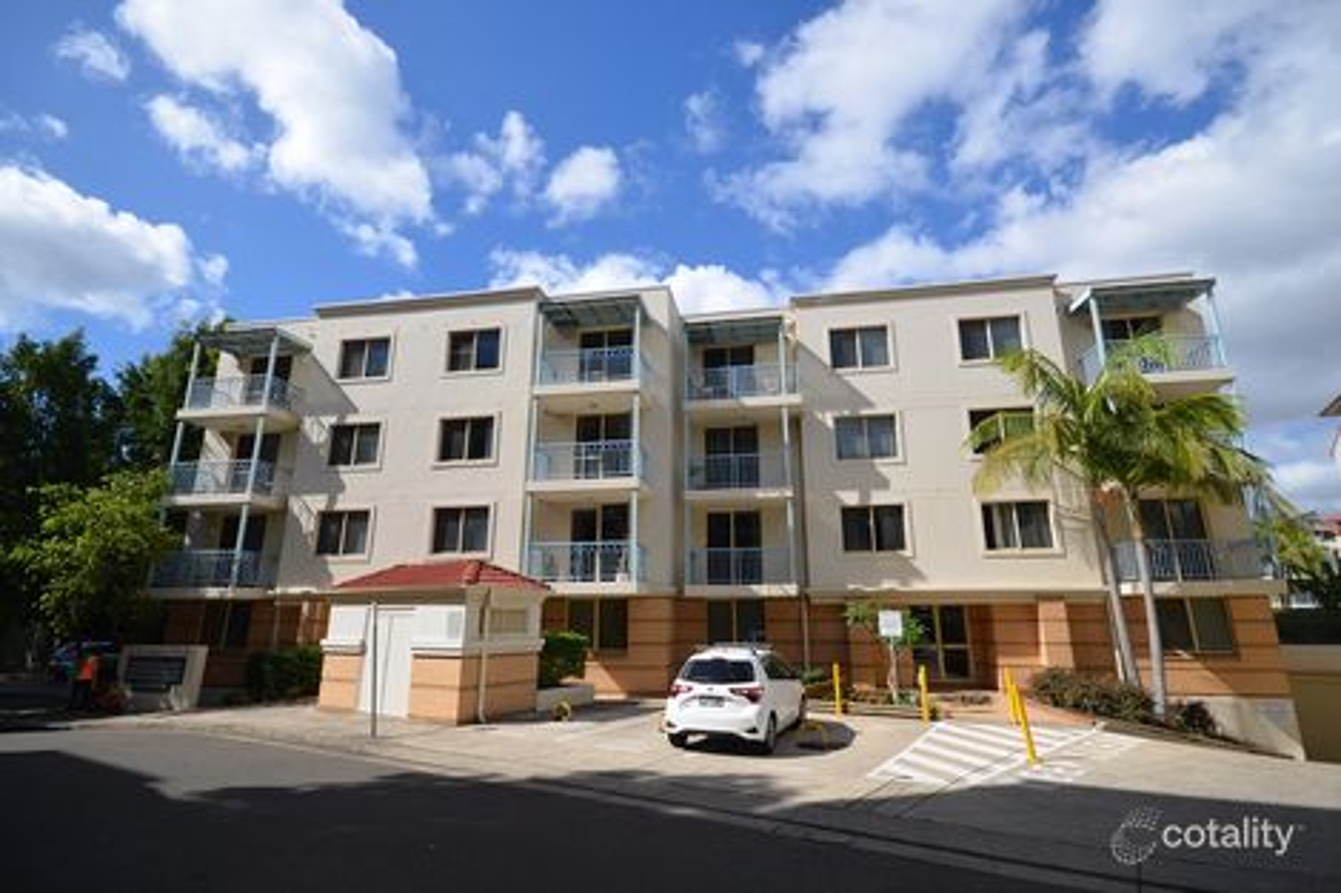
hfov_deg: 92.5
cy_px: 446
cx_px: 670
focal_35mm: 17
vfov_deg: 69.6
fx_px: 642
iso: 100
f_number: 9
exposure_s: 1/320
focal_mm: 11.5
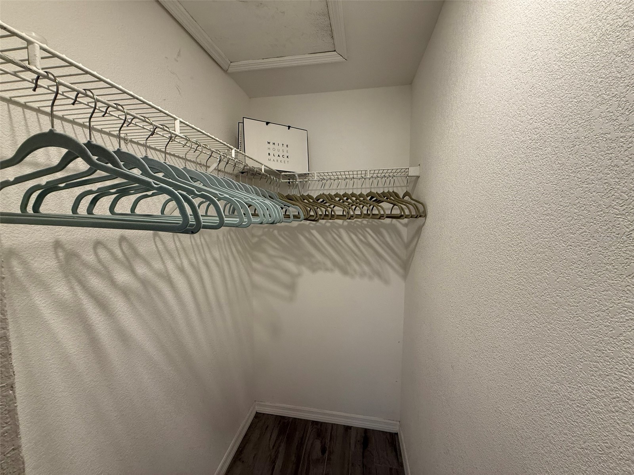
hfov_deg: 102.1
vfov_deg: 85.7
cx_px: 317
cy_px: 238
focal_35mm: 14
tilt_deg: -5.4
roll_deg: -0.9
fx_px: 256
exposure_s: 1/120
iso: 250
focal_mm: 2.22
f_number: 2.2
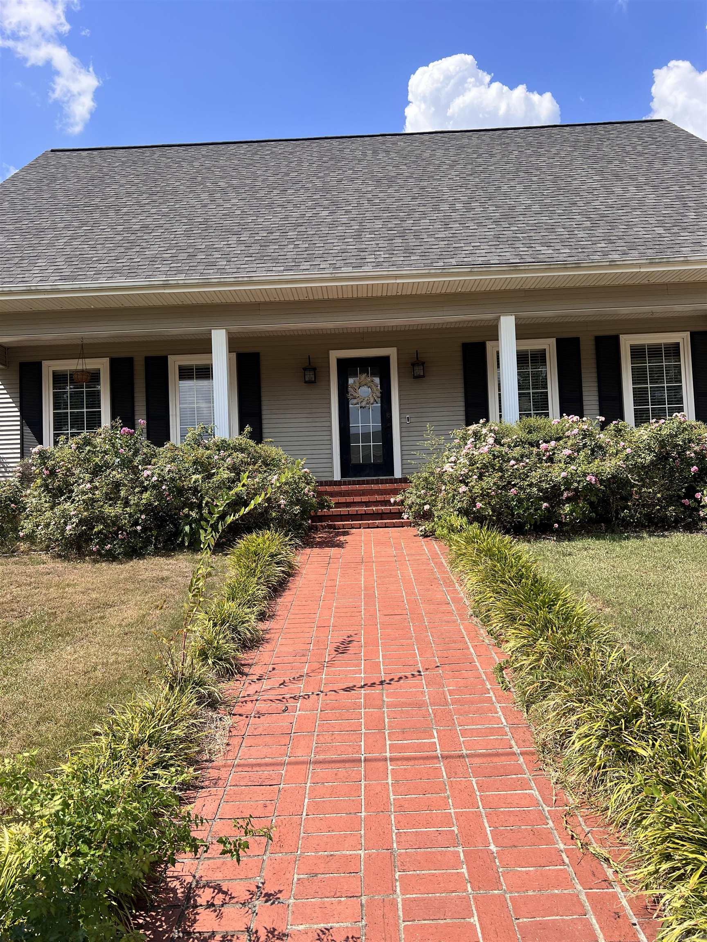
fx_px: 708
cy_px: 471
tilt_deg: +3.7
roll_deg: +0.9
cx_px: 354
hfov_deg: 53.1
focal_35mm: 26
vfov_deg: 67.3
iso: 50
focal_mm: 5.7
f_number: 1.5
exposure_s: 1/3077
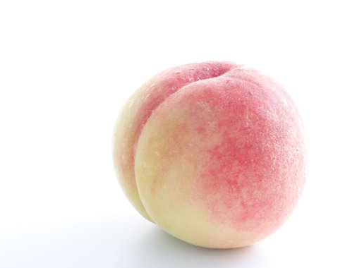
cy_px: 140
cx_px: 164
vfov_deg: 17.0
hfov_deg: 22.5
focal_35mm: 87
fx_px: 898
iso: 200
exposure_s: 1/125
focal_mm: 50
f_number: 16
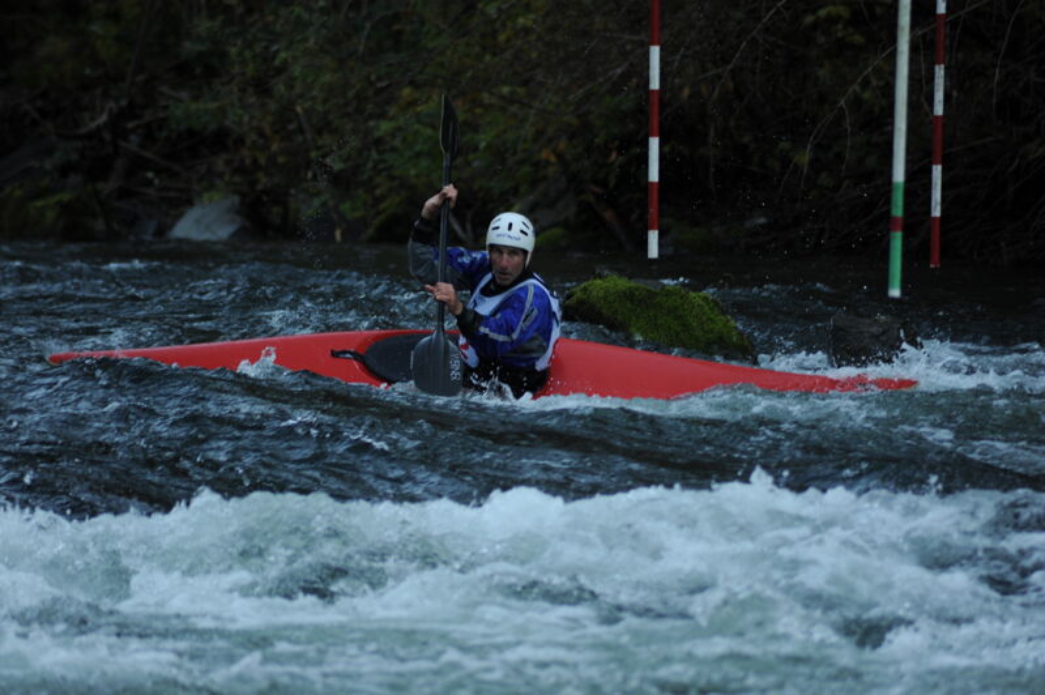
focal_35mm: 300
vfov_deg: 4.6
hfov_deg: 6.9
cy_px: 348
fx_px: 8701
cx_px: 522
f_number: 5.6
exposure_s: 1/250
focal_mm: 300
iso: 500
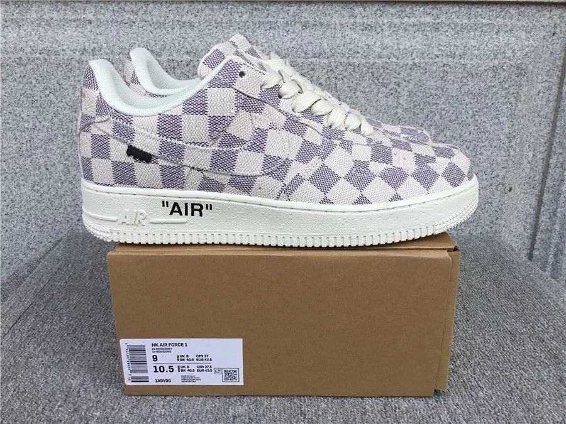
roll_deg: -0.2
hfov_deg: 58.4
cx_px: 283
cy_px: 212
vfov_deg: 45.4
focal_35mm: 31
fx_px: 507
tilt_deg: -19.5
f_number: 2.4
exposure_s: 1/582
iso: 25
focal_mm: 3.3
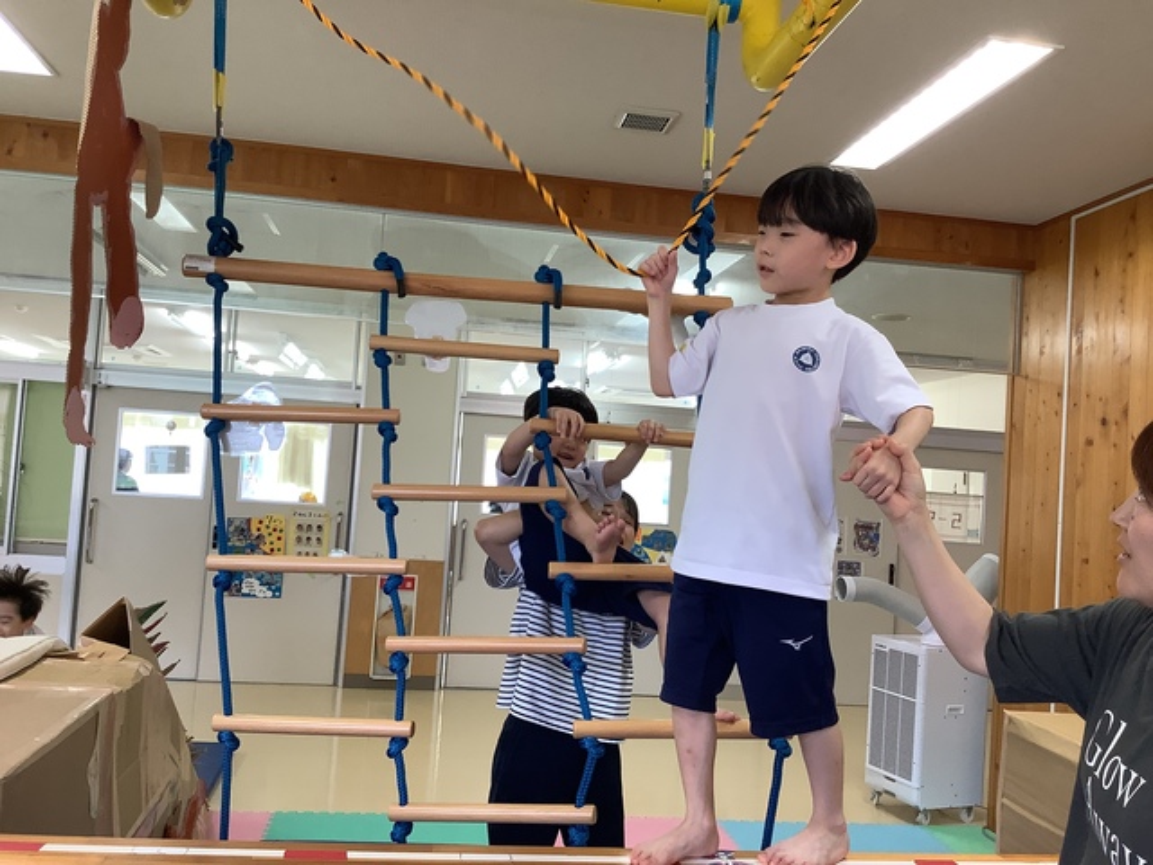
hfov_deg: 58.4
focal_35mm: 31
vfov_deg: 45.4
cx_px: 576
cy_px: 432
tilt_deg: +1.8
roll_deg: -3.8
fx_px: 1033
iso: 80
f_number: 2.4
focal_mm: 3.3
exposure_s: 1/100
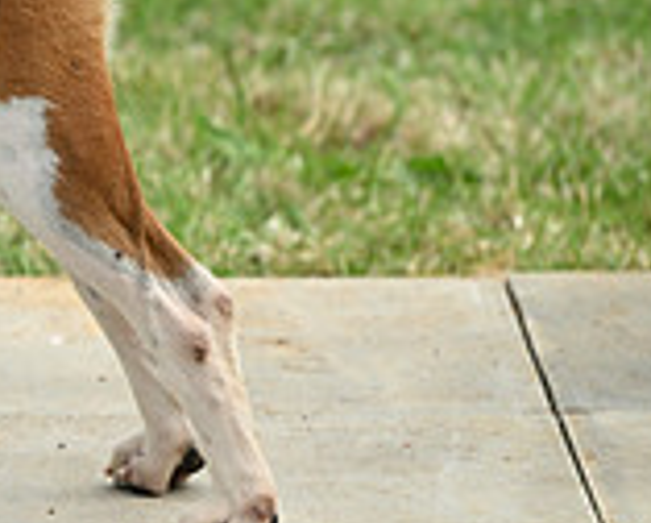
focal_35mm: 555
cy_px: -110
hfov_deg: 3.5
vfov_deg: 2.8
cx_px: -477
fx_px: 10707
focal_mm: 160
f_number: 4.5
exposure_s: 1/1000
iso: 220
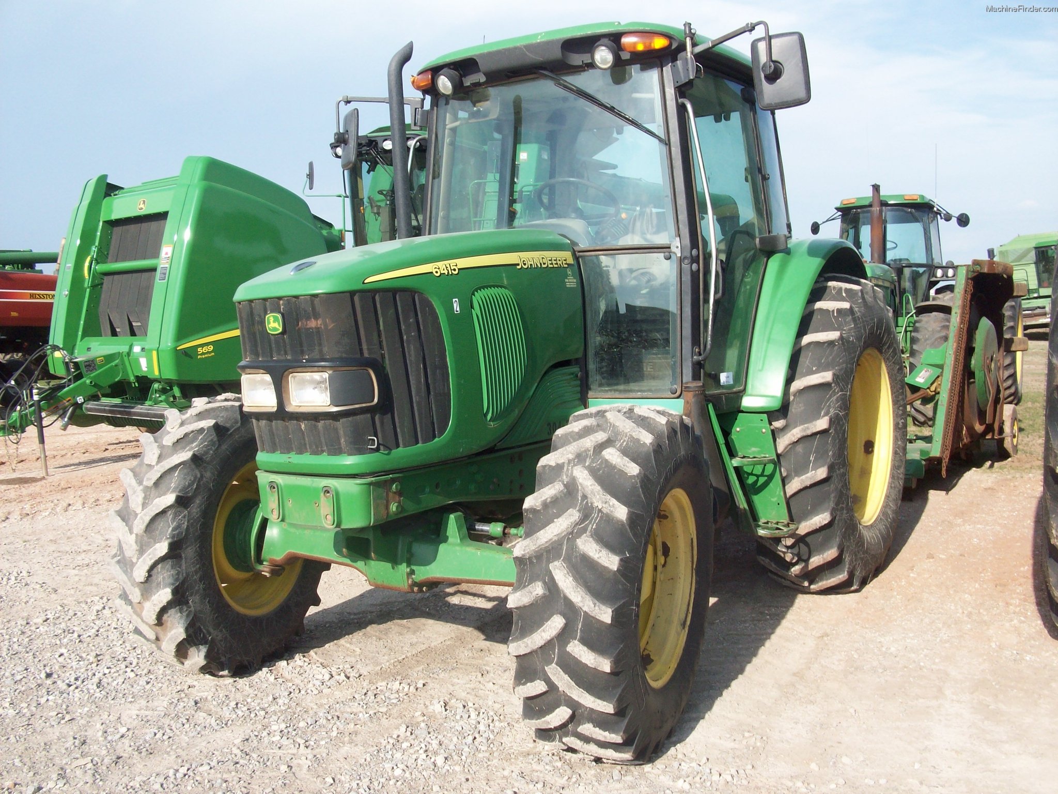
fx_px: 1039
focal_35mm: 34
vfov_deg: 41.8
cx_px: 529
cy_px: 397
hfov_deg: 54.0
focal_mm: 5.7
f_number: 5.5
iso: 64
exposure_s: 1/224
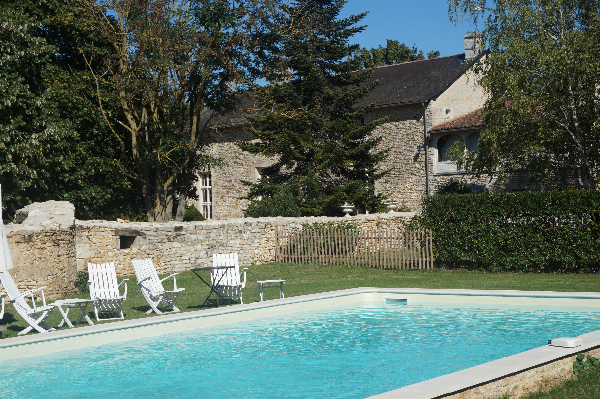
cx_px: 300
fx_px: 1074
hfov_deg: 31.2
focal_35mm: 64
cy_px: 200
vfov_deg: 21.0
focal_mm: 43
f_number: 13
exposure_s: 1/400
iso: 200
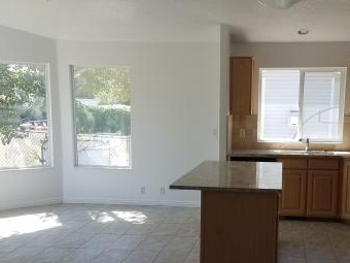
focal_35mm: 49
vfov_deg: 29.5
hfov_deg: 38.5
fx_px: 495
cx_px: 233
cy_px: 174
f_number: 1.7
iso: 40
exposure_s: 1/293
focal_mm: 4.2
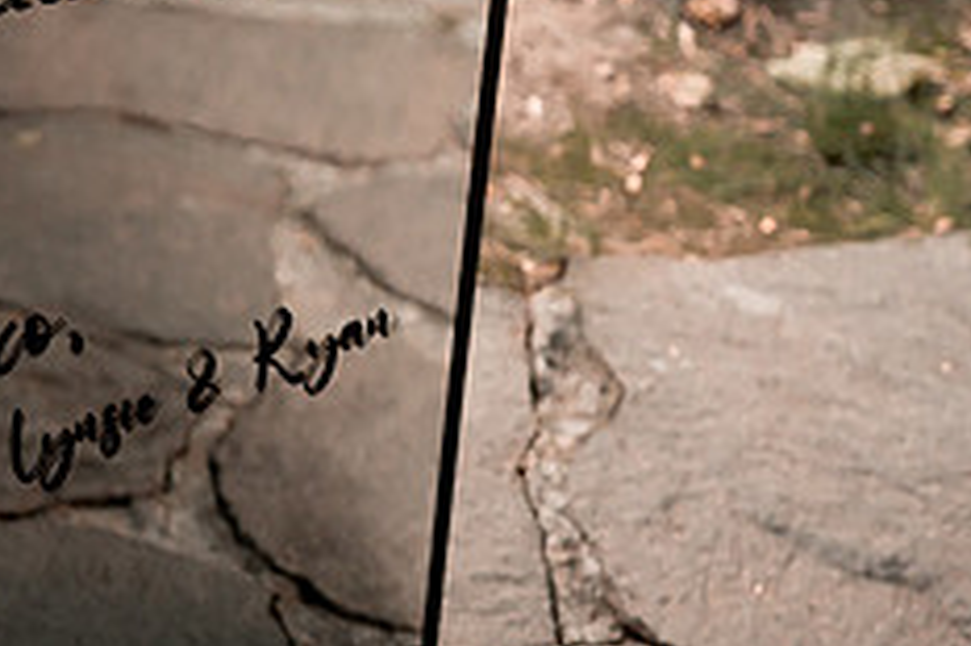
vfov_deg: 9.2
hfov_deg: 13.8
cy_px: -156
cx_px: 17
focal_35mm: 147
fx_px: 3962
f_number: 2.8
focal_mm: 59
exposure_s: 1/500
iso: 1250
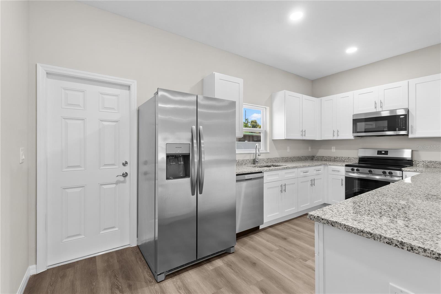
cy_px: 147
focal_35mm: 15
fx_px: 184
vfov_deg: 77.3
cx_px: 220
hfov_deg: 100.4
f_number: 7.1
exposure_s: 2.5
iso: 100
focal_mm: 10
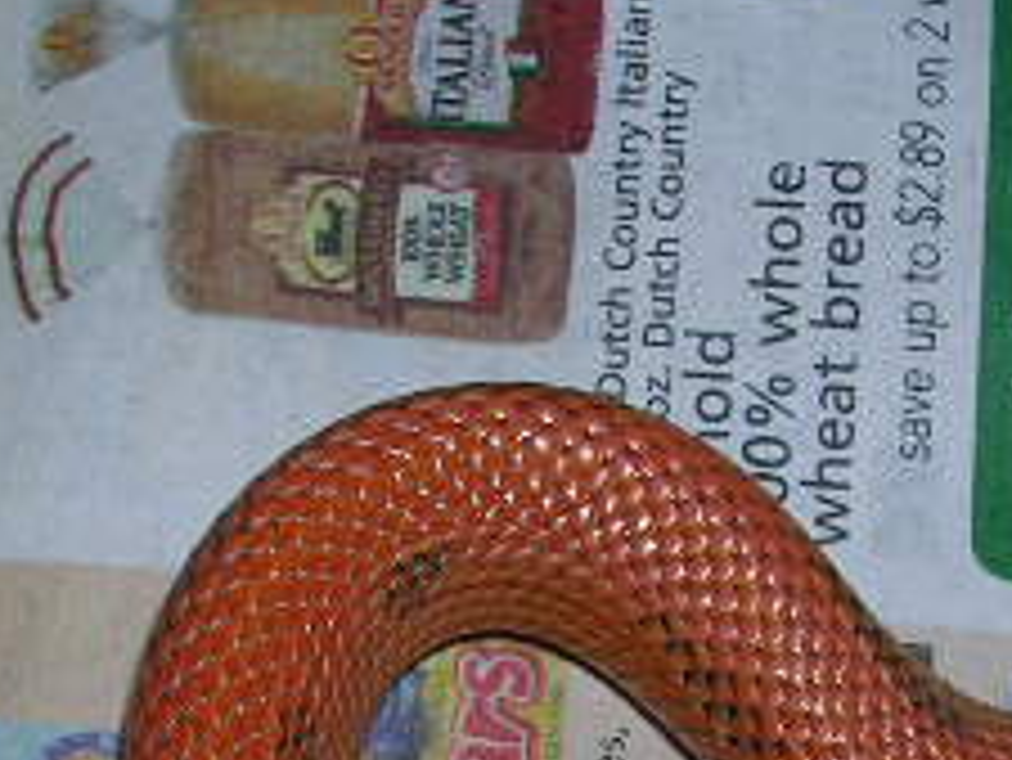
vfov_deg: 13.4
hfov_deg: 18.2
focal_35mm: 108
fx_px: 3159
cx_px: 522
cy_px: 841
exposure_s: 1/60.1
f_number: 5.6
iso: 50
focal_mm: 5.8
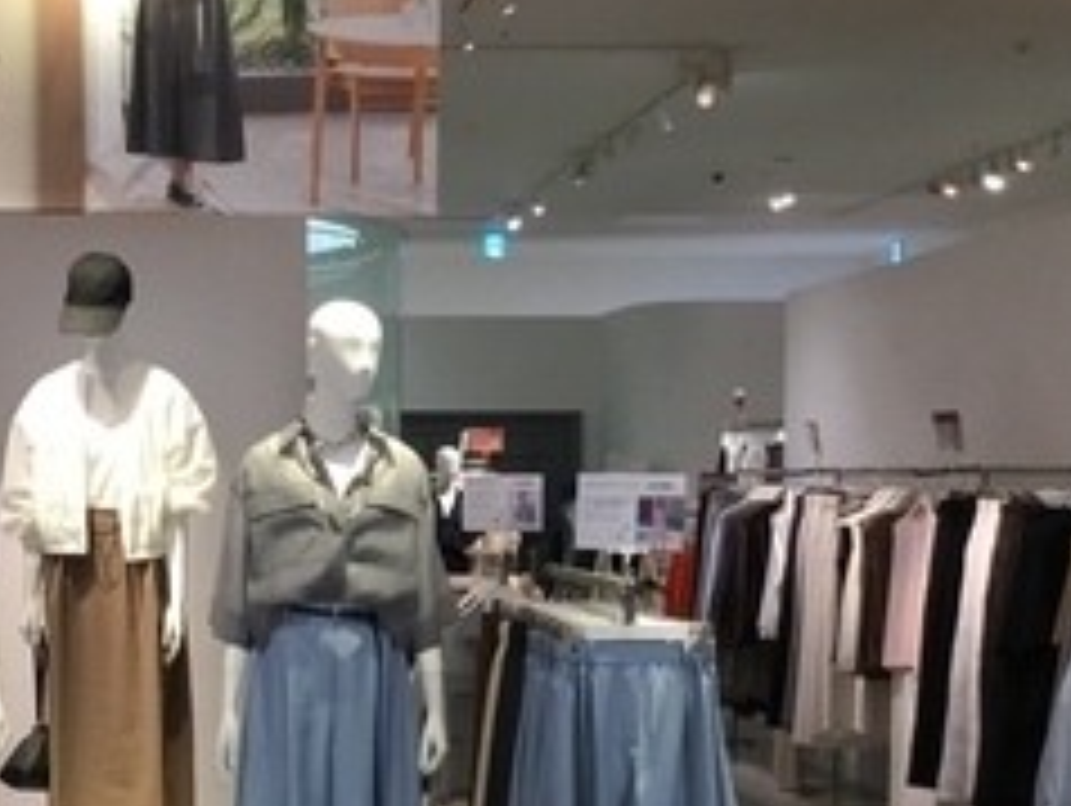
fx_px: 2013
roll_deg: +0.0
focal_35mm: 65
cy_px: 534
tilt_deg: -0.4
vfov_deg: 22.5
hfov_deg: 28.9
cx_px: 171
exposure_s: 1/30
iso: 25
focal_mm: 3.3
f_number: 2.4
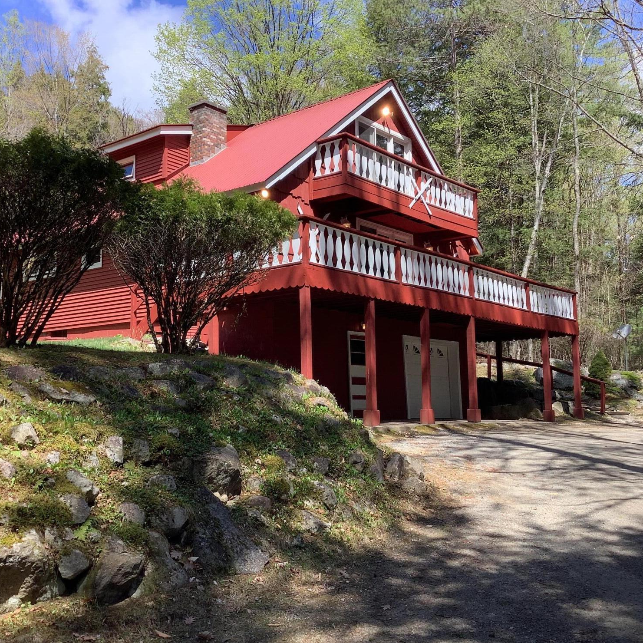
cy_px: 319
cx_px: 303
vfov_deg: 44.9
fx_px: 778
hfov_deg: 44.9
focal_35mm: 37
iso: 25
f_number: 2.4
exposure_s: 1/345
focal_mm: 3.3
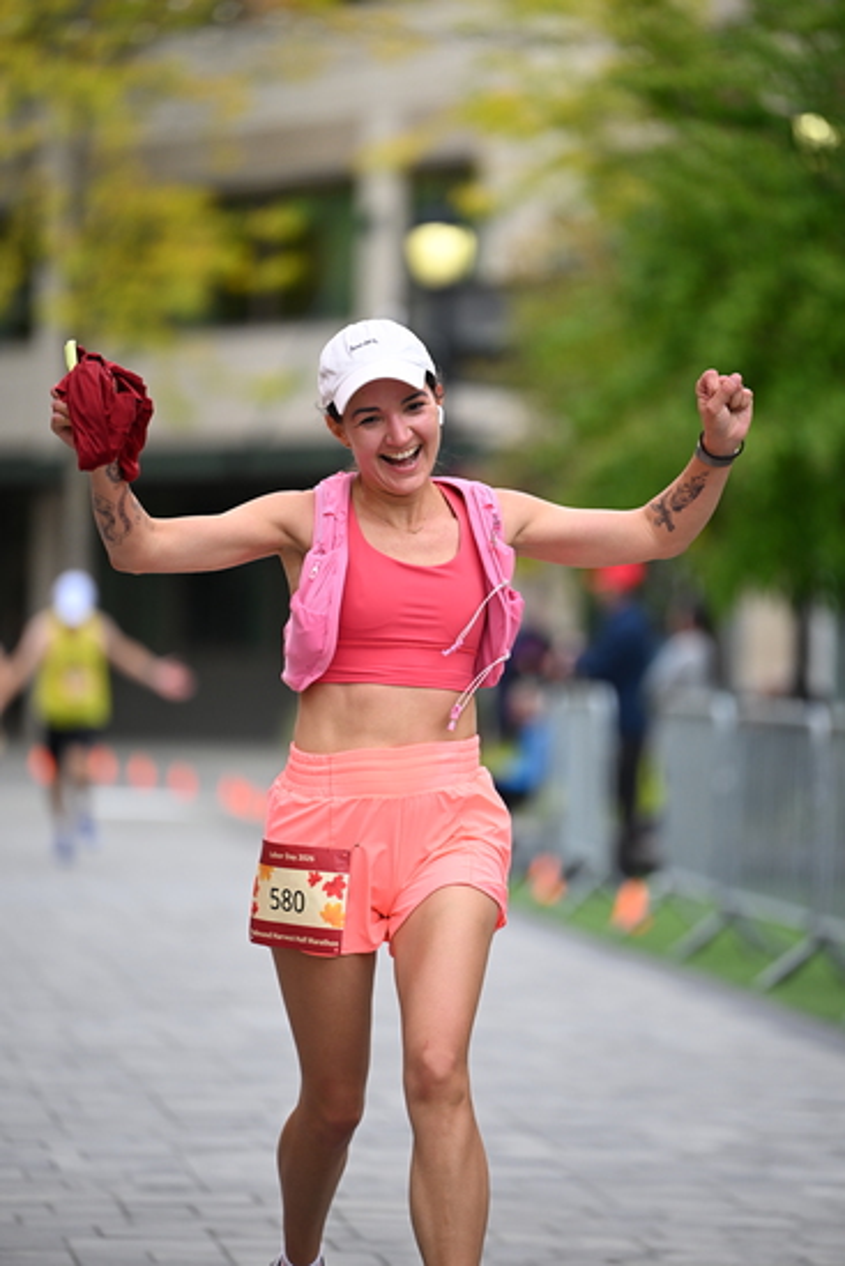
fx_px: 7037
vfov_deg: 10.3
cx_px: 422
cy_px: 633
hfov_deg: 6.9
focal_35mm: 200
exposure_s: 1/2000
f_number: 2.8
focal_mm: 200
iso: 640
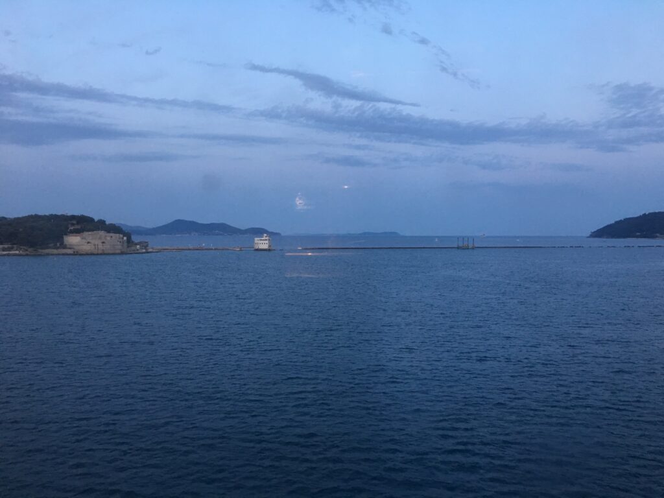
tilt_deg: +0.2
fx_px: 556
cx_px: 332
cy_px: 249
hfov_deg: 61.7
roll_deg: +0.0
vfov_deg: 48.2
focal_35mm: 29
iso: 64
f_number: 2.2
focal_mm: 4.15
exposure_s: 1/33
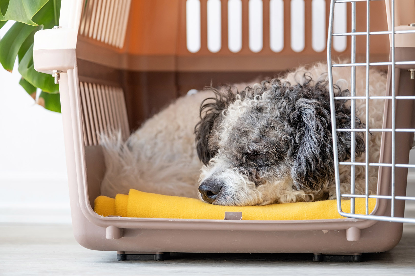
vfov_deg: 11.4
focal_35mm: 120
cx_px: 208
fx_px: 1383
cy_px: 138
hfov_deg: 17.1
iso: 250
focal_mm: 80
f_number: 4
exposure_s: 1/100
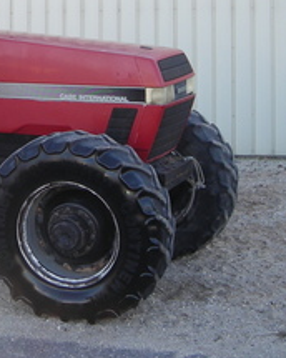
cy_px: 53
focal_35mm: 94
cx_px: -8
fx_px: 995
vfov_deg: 20.1
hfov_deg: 16.0
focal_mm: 6.3
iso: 50
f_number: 3.2
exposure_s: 1/117
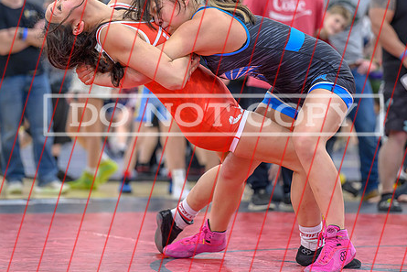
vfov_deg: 7.7
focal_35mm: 179
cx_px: 196
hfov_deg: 11.5
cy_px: 100
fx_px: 2024
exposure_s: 1/640
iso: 2200
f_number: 2.8
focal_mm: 110
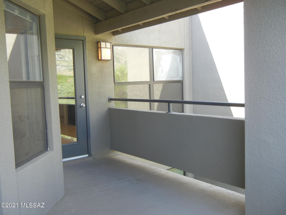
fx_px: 281
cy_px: 108
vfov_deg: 41.8
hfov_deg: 54.0
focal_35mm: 34
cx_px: 143
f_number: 3.6
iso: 160
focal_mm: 6.2
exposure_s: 1/96.2
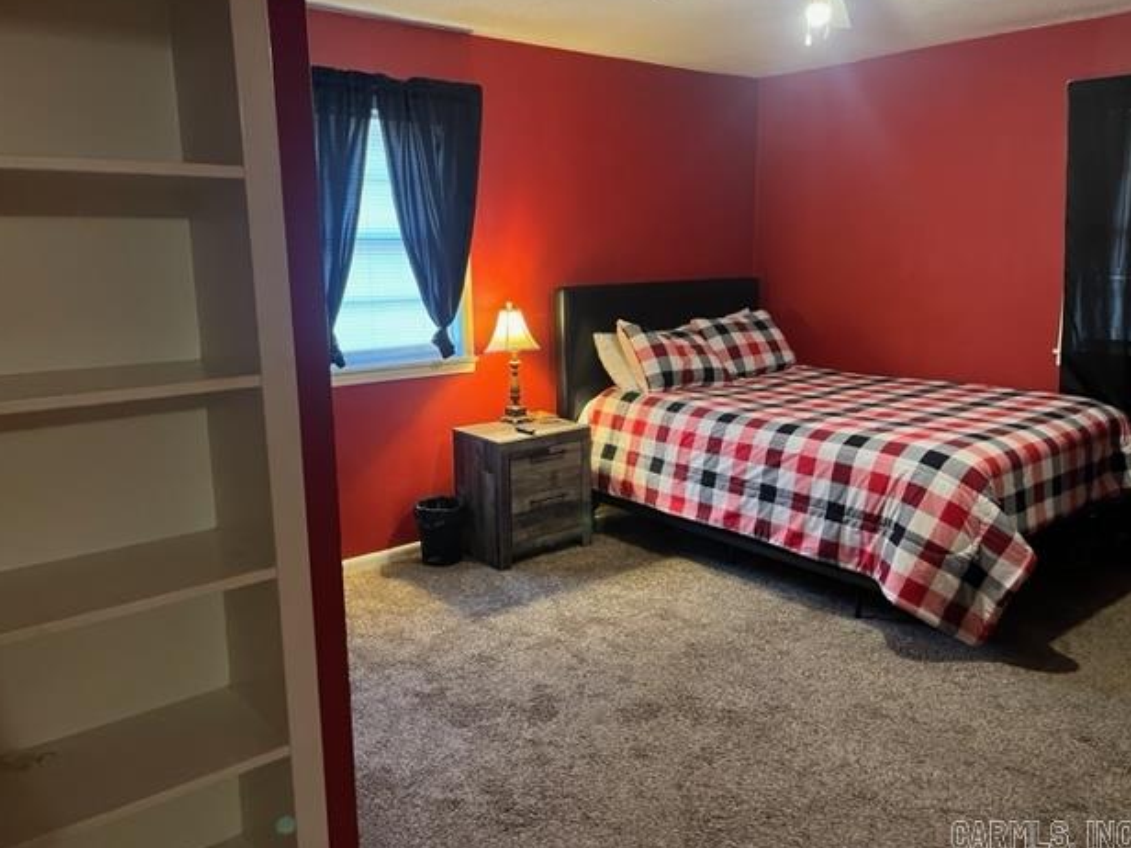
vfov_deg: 51.4
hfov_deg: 65.3
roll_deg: +0.7
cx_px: 547
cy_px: 415
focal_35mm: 27
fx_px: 882
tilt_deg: -11.2
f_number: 1.6
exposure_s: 1/40
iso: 500
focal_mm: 5.1
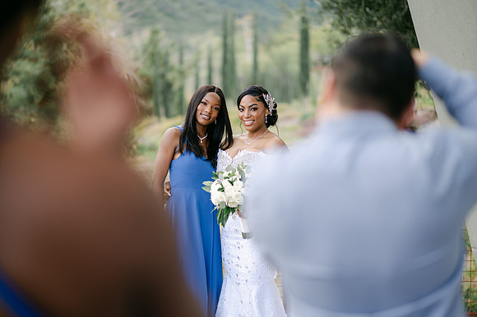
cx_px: 238
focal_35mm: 85
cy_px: 158
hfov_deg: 23.9
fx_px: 1126
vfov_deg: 16.1
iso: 100
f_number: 2
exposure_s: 1/800
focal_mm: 85
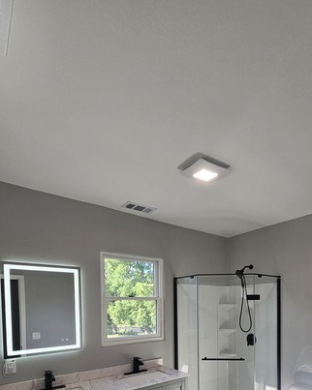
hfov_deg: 63.5
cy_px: 313
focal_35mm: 21
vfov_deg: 69.9
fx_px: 243
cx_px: 212
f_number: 2.2
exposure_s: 1/120
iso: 80
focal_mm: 2.2
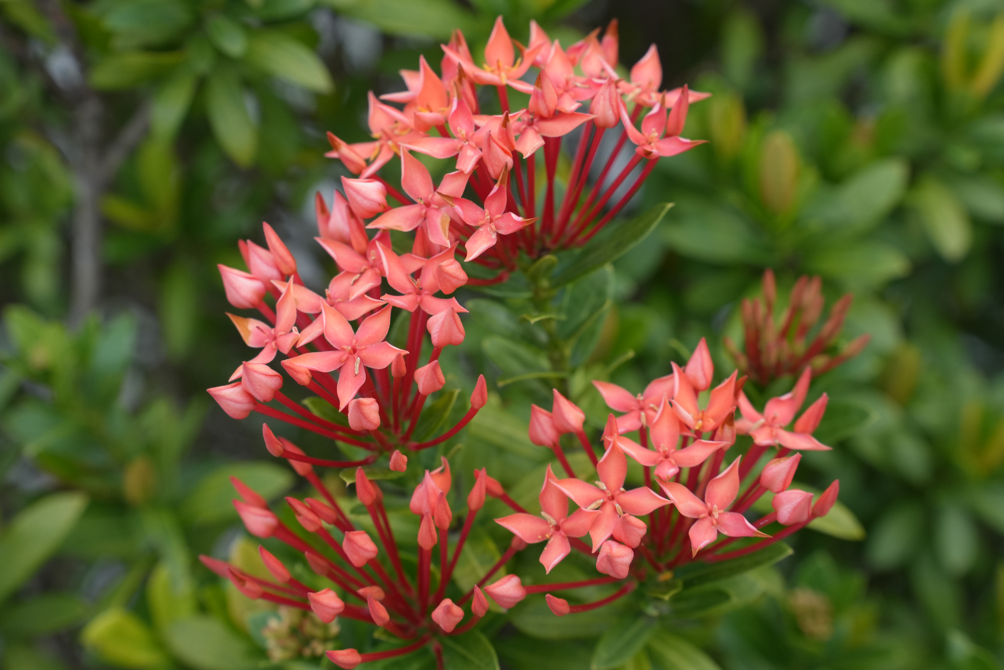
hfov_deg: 27.0
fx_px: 2092
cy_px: 335
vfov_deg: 18.2
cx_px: 502
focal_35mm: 75
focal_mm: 75
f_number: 8
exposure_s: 1/160
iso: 1600
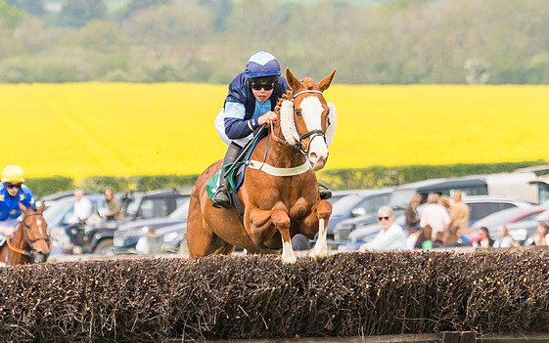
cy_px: 203
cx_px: 293
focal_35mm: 465
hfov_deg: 4.5
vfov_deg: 2.8
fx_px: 6959
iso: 400
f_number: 4
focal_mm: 135
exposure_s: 1/2000
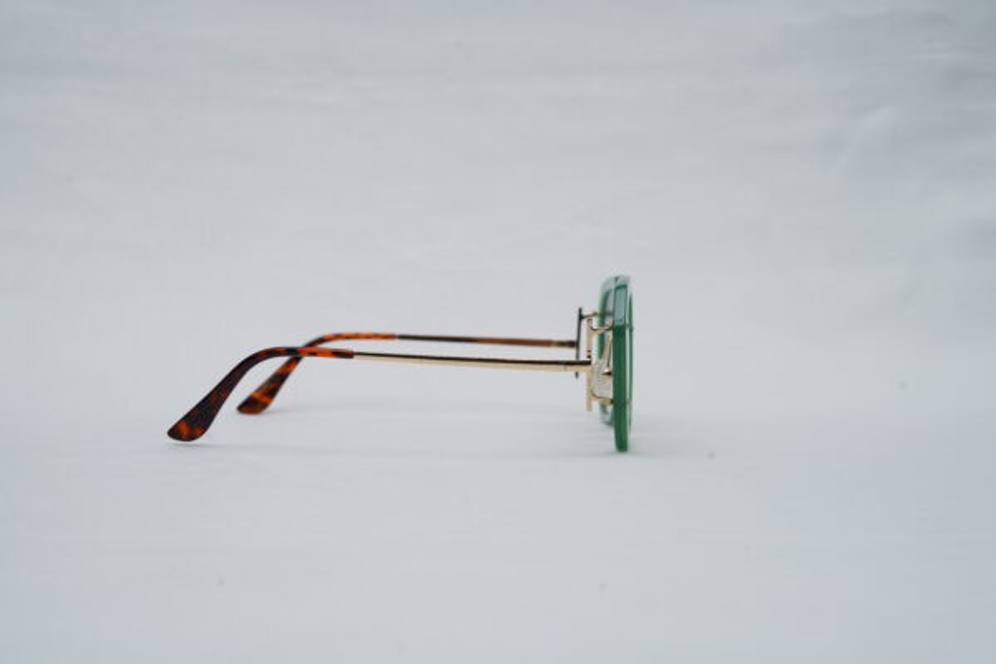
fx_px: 1383
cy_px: 332
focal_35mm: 50
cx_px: 498
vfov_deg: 27.0
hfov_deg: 39.6
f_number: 9
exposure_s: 1/160
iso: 100
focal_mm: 50
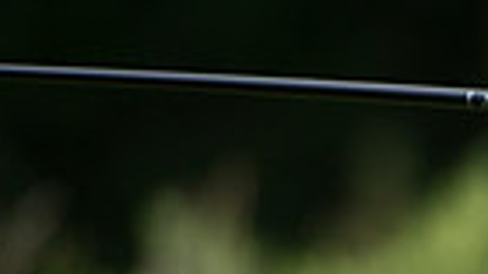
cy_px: 613
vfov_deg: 0.5
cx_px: 888
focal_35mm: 2631
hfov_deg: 0.8
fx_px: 34025
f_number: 5.6
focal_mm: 600
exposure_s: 1/2000
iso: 1250
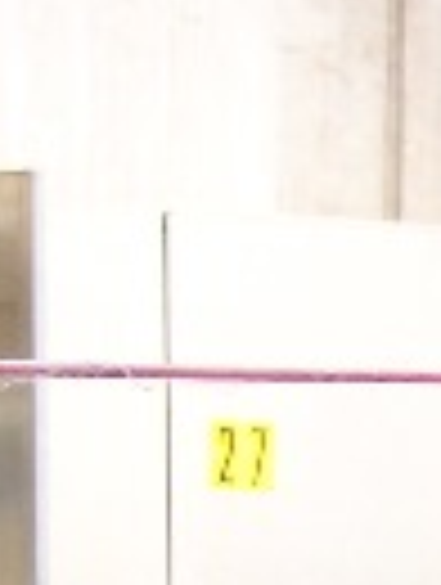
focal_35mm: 233
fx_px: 3945
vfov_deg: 8.3
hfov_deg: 6.0
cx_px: 1246
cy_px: 878
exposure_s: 1/60
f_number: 2.8
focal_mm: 8
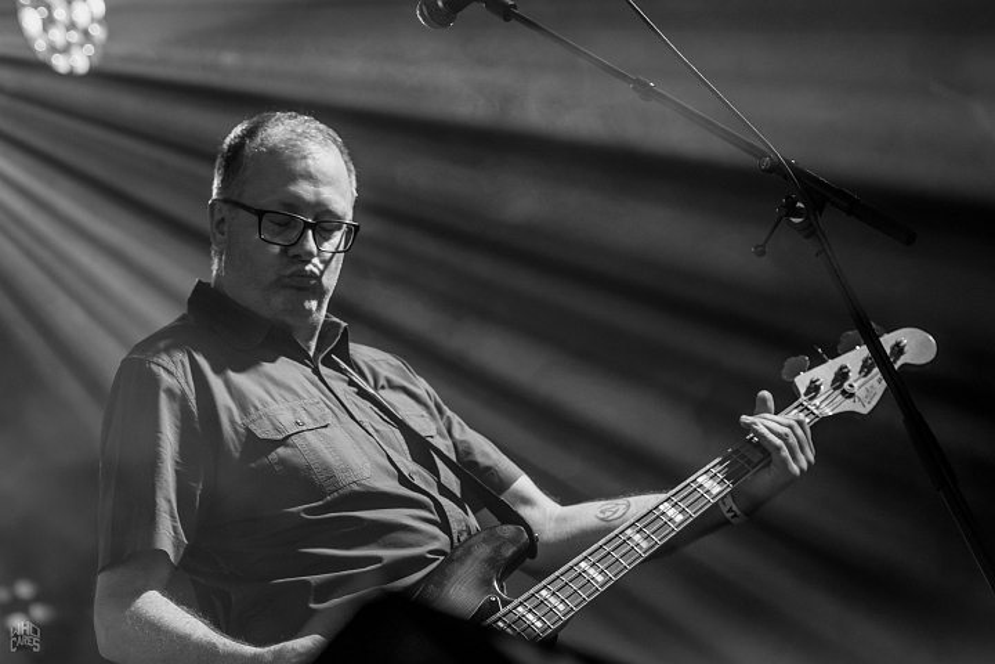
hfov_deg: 14.9
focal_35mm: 138
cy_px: 332
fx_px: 3814
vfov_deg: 9.9
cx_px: 498
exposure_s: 1/100
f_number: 2.8
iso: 400
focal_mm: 92
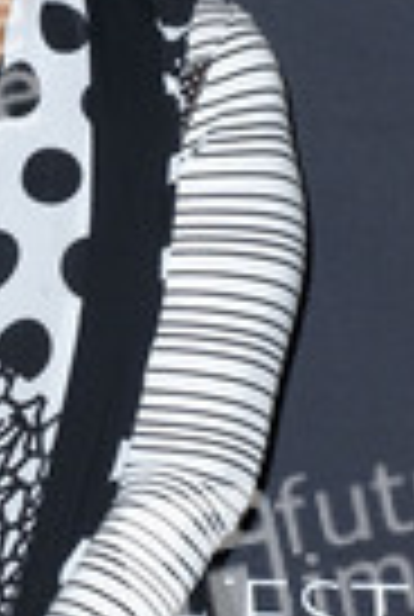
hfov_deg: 6.7
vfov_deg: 10.1
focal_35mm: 204
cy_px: 328
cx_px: -56
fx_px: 3501
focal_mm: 70
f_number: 5.6
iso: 640
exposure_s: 1/320
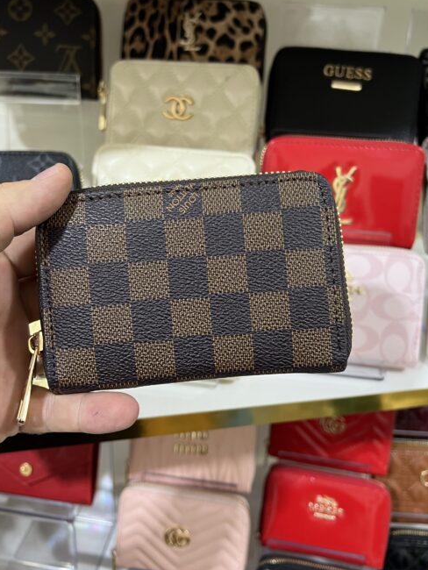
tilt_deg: -21.4
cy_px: 262
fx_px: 527
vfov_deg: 56.7
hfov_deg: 44.2
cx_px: 218
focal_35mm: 32
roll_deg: -2.8
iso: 160
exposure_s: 1/50
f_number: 1.5
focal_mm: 5.7
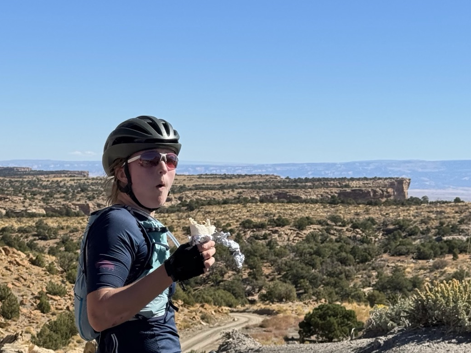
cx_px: 87
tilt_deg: -7.9
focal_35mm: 93
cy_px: 322
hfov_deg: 20.8
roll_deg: -1.7
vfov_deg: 15.7
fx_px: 1265
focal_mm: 6.86
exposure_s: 1/4310
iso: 64
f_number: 1.78
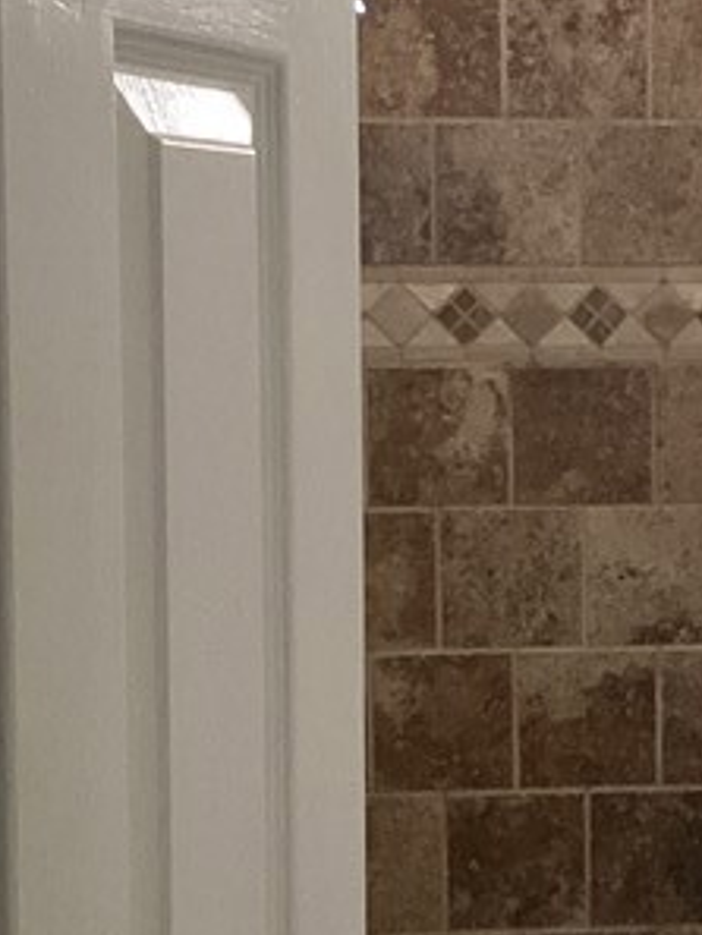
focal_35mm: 107
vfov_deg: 18.4
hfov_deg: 13.4
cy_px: 516
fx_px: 2891
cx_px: 853
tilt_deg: -5.9
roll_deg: -0.3
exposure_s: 1/60
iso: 250
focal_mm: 3.3
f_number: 2.4
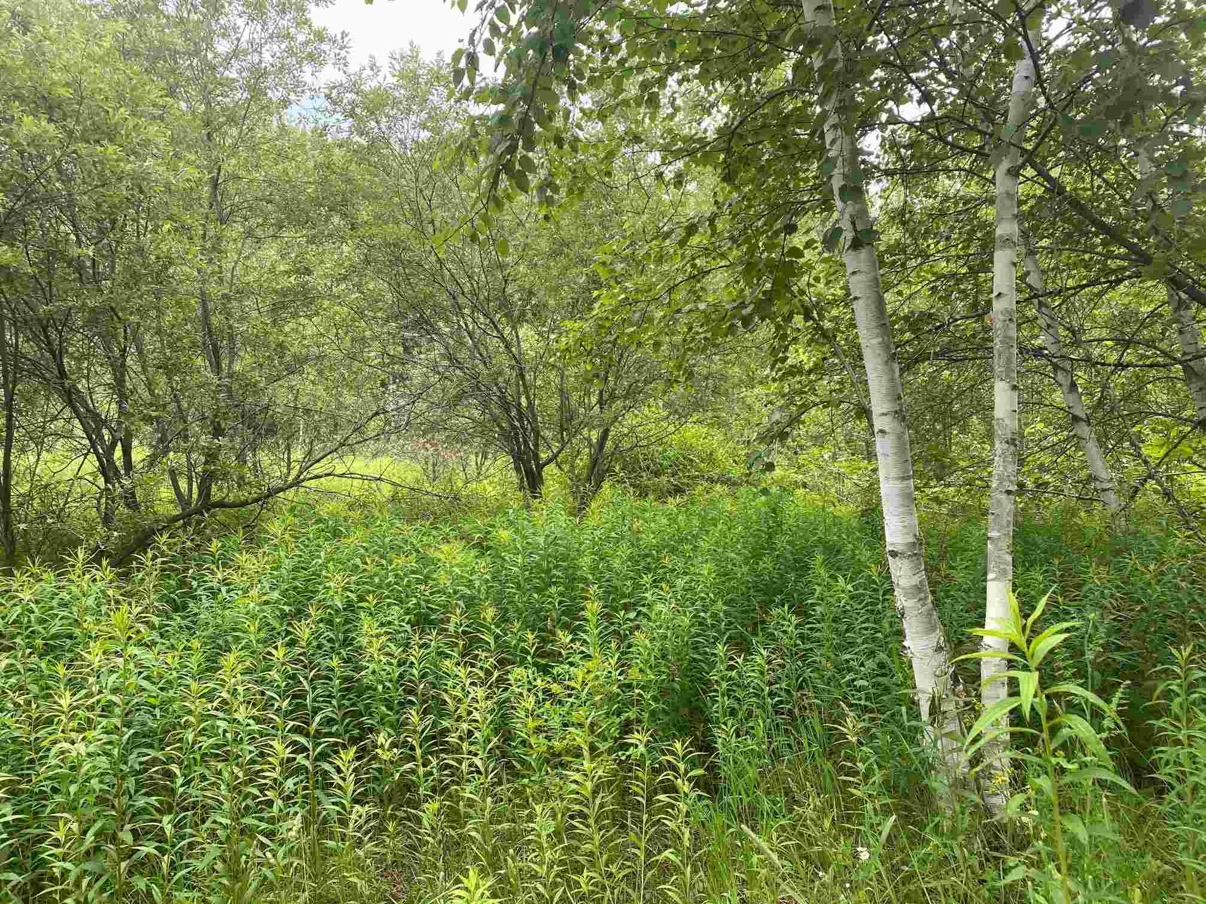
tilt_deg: -2.4
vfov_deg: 53.1
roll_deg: +0.1
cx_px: 603
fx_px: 906
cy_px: 452
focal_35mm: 26
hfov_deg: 67.3
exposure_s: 1/122
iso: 32
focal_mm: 4.25
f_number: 1.8
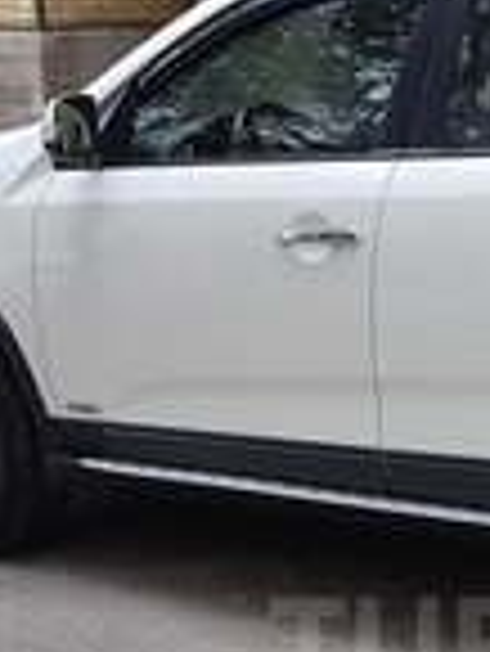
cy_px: 648
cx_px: 616
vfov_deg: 21.3
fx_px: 1677
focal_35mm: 89
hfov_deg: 15.9
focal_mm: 4.2
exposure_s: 1/100
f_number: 1.7
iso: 64
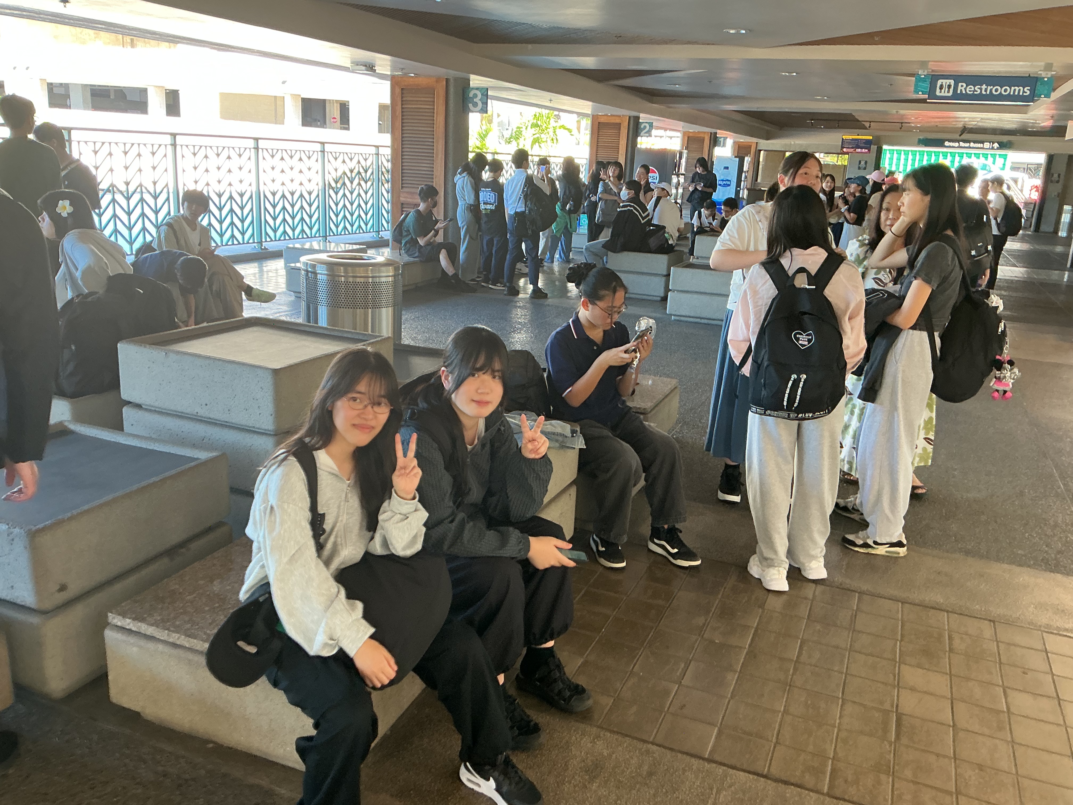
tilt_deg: -12.4
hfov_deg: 61.7
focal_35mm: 29
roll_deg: -3.2
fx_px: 899
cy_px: 402
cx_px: 536
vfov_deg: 48.2
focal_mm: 3
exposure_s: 1/60
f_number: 1.8
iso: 80
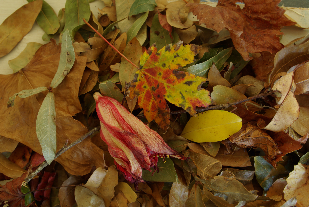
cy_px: 104
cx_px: 154
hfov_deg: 46.2
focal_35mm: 42
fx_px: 363
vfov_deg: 31.8
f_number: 8
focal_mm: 28.13
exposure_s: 1.5
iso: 100
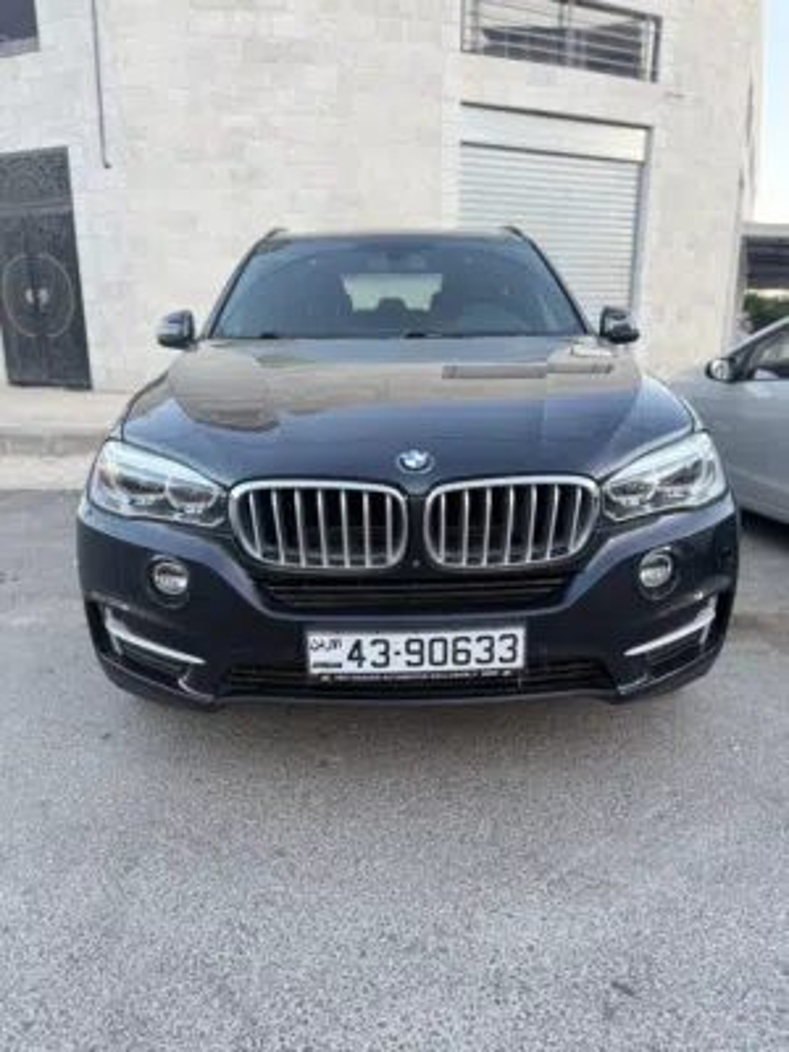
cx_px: 394
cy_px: 526
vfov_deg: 71.6
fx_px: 729
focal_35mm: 24
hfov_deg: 56.8
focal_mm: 6.76
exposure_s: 1/121
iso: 64
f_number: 1.78
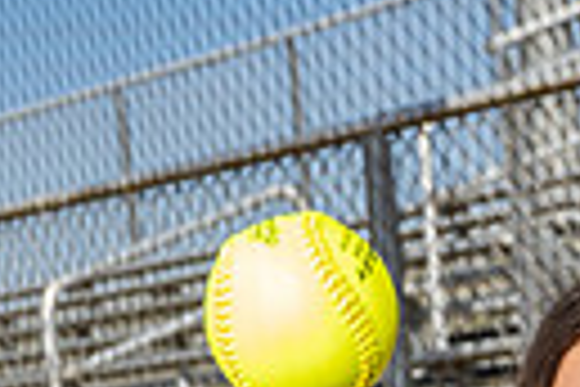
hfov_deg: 11.2
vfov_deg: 7.0
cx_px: 589
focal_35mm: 182
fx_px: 2932
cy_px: 976
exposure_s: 1/250
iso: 125
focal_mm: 52
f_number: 8
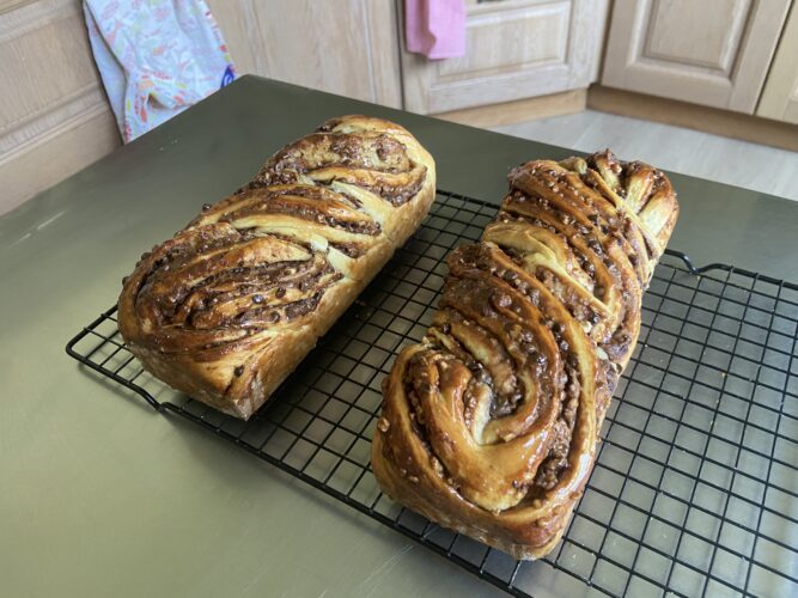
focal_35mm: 26
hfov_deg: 67.3
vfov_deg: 53.0
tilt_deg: -45.0
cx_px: 399
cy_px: 299
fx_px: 599
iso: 160
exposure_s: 1/60
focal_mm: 4.25
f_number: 1.8
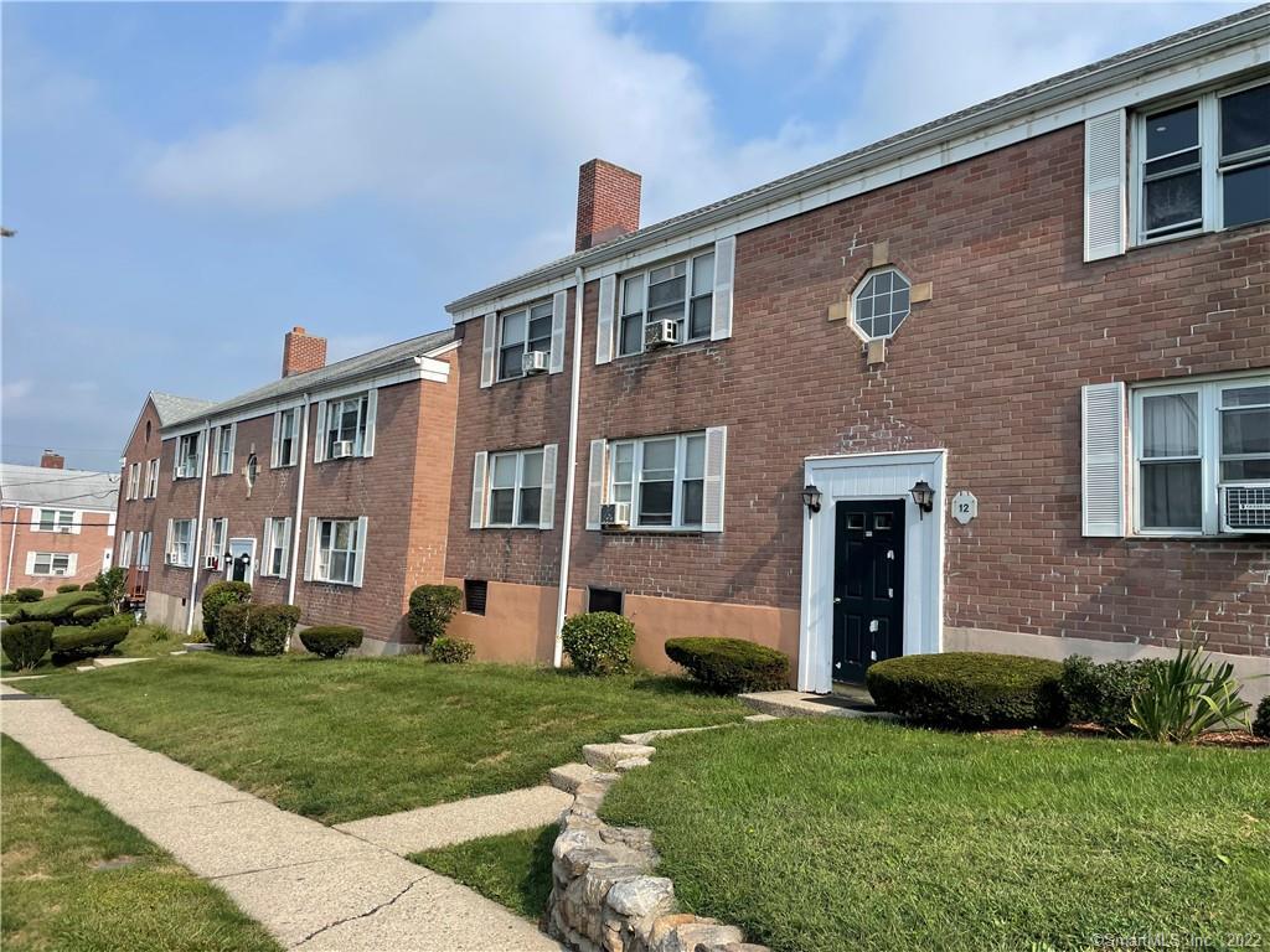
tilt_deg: +9.4
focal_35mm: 26
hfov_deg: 67.3
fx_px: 954
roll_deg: -2.1
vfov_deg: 53.1
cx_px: 635
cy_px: 476
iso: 32
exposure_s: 1/3861
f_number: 1.6
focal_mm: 4.2
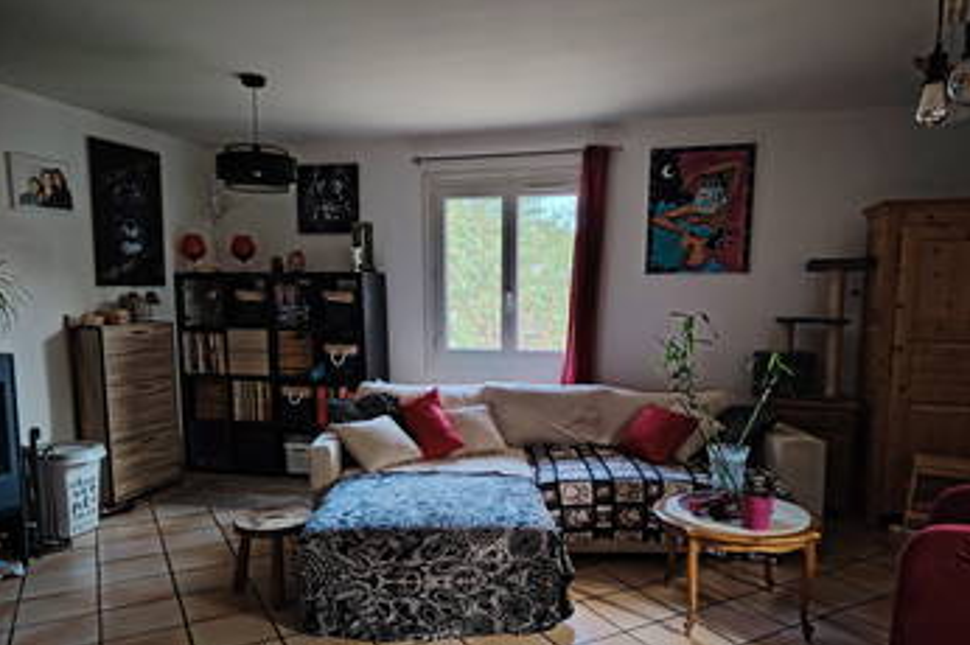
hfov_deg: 69.4
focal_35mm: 26
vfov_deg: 49.3
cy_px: 373
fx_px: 700
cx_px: 496
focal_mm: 5.25
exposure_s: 1/25
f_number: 1.75
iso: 647
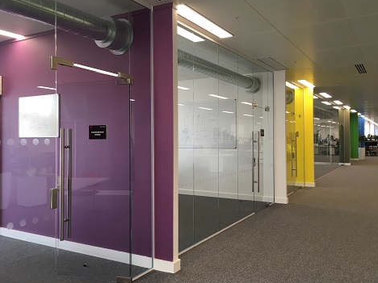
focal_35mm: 31
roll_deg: +0.3
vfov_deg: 45.4
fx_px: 339
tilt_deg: -0.3
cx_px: 201
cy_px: 134
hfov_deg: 58.3
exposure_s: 1/33
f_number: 2.2
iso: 25
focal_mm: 4.15
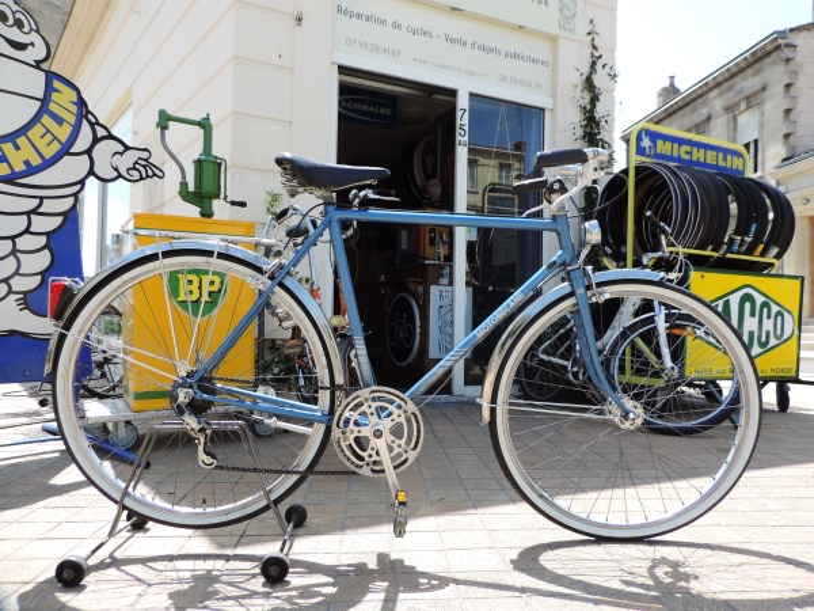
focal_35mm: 24
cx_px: 407
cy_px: 306
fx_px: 564
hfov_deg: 71.6
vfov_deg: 56.8
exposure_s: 1/400
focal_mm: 4.3
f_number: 3
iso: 80
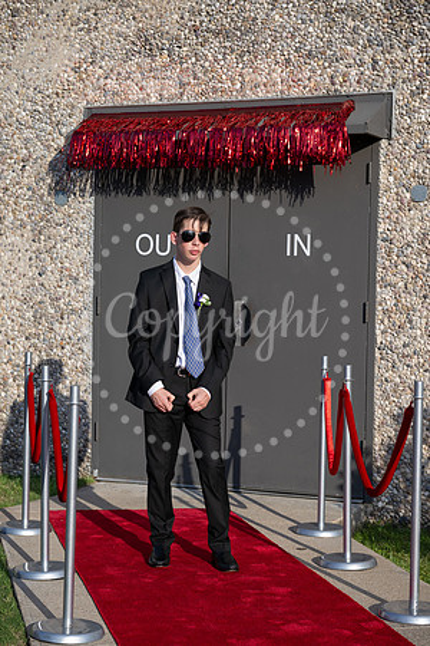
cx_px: 215
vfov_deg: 28.5
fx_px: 1272
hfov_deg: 19.2
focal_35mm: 71
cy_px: 323
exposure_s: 1/2000
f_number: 5
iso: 320
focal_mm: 71
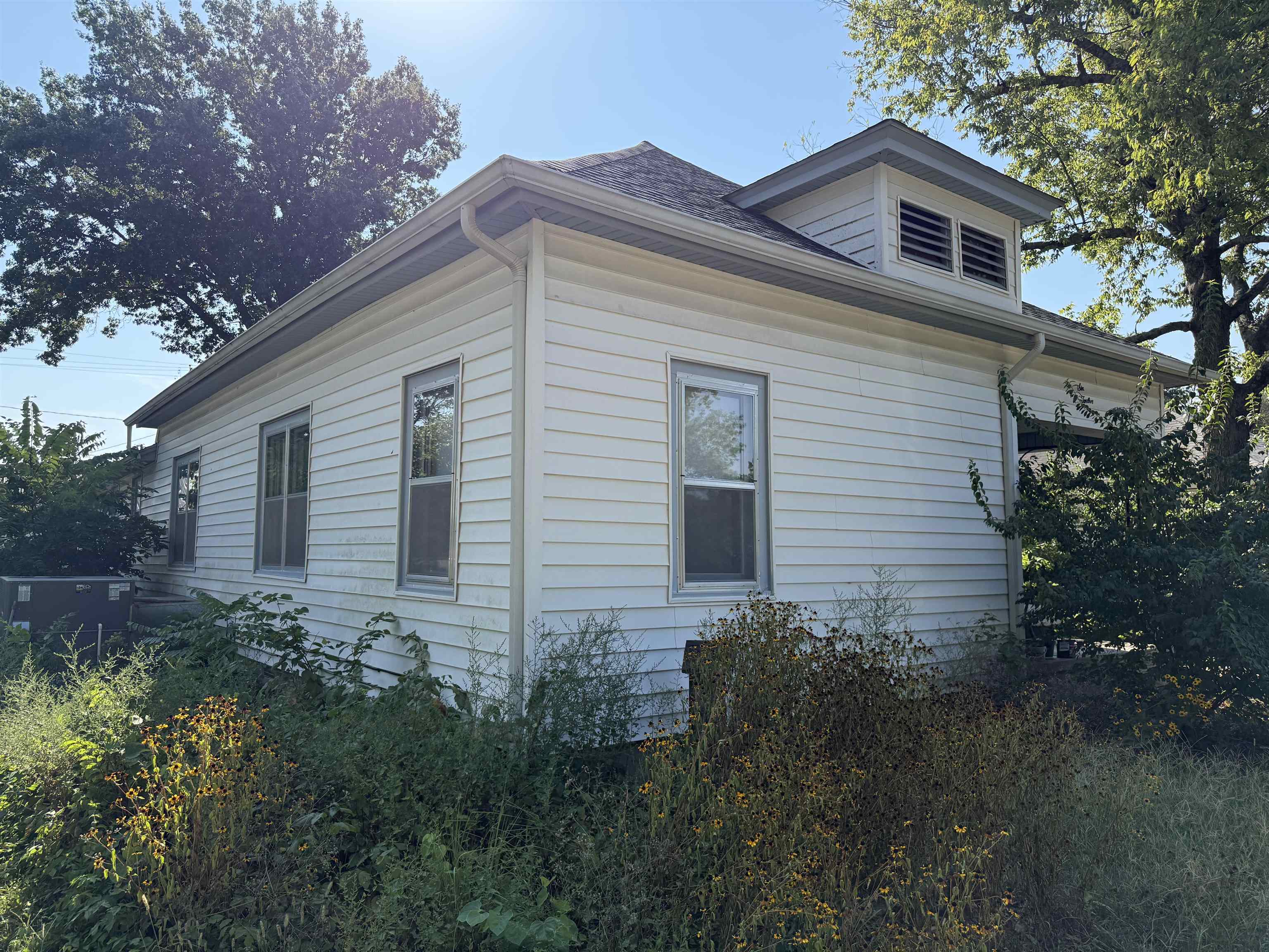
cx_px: 634
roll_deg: -0.6
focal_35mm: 24
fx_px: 880
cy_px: 476
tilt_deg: +5.2
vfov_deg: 56.8
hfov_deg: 71.6
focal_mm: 6.76
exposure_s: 1/2907
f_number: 1.78
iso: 100
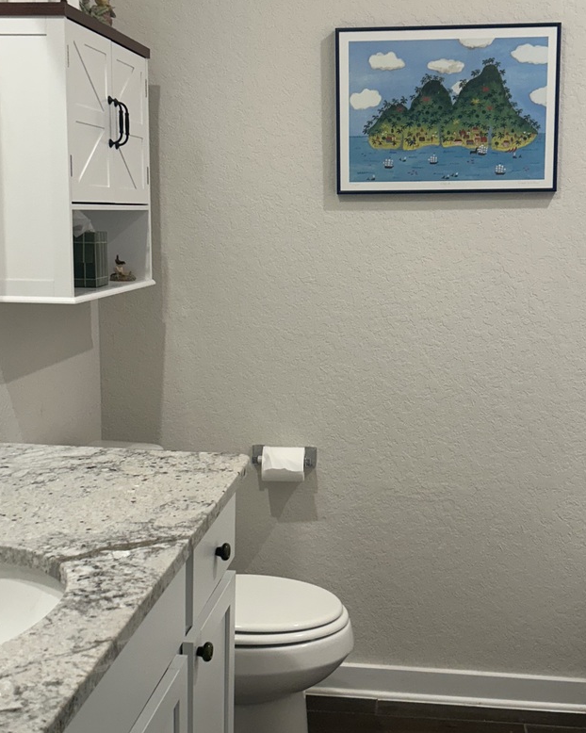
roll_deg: -1.2
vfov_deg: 39.5
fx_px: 1019
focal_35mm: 47
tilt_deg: -8.9
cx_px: 352
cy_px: 357
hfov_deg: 32.0
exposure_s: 1/120
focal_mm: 5.7
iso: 125
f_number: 1.5
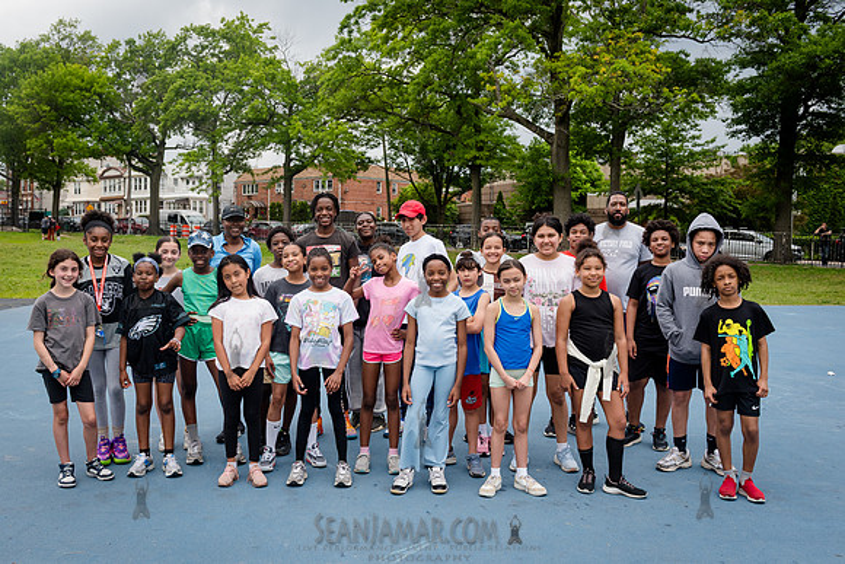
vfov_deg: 38.0
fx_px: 819
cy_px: 279
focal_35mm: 35
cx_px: 389
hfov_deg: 54.5
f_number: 5.6
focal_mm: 32
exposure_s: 1/800
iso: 400
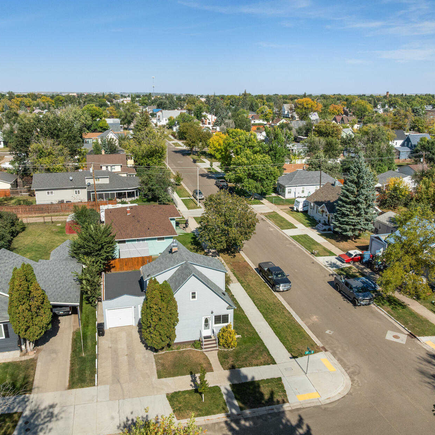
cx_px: 207
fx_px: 412
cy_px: 221
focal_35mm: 29
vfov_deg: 55.6
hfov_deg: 55.6
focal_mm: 12.29
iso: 200
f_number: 6.3
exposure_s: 1/400
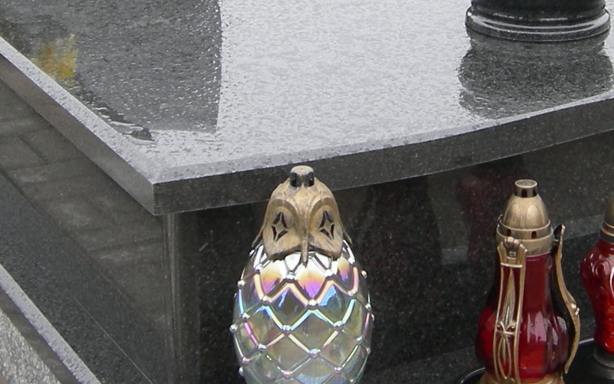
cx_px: 422
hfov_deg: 19.7
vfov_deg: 12.1
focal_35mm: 105
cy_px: -115
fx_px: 1757
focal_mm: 7.5
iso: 64
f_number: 3
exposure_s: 1/59.7
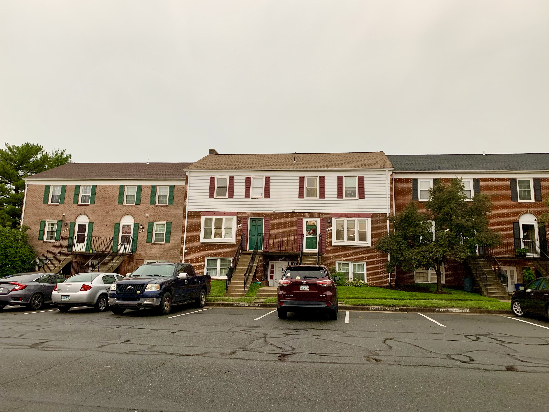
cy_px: 206
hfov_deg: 67.3
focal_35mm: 26
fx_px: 412
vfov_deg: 53.1
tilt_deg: +11.0
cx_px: 274
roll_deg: -1.3
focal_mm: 4.25
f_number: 1.8
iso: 100
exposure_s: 1/114
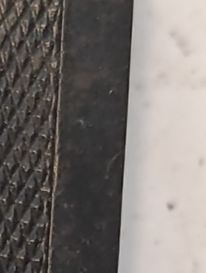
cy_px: 446
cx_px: -175
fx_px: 1987
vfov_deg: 7.7
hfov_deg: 5.8
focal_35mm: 251
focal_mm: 6.14
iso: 1250
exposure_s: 1/50
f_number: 1.6
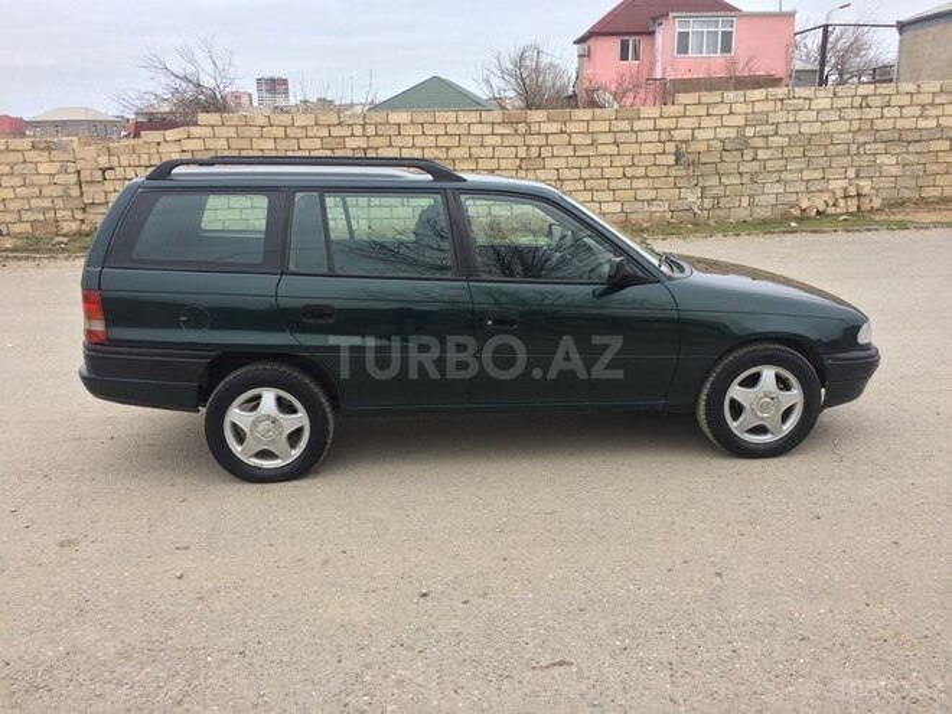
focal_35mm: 29
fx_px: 798
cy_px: 357
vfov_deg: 48.2
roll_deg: +3.4
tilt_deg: -14.6
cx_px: 476
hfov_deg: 61.7
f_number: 2.2
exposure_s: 1/100
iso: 50
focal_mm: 4.15
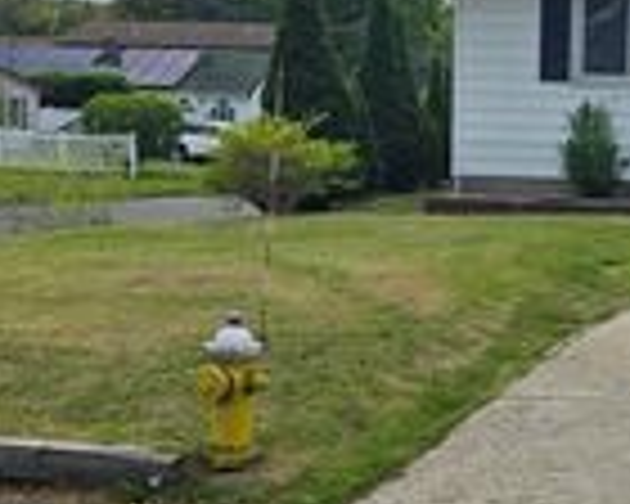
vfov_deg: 19.2
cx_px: 603
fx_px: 1492
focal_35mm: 80
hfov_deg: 23.0
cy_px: 232
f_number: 1.7
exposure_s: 1/1584
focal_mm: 6.3
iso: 12
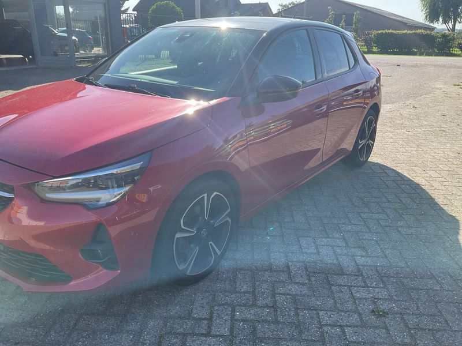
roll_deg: -0.1
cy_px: 173
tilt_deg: -19.1
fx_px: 387
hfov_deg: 61.7
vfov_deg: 48.2
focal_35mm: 29
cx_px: 231
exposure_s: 1/912
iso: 16
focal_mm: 3
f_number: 1.8
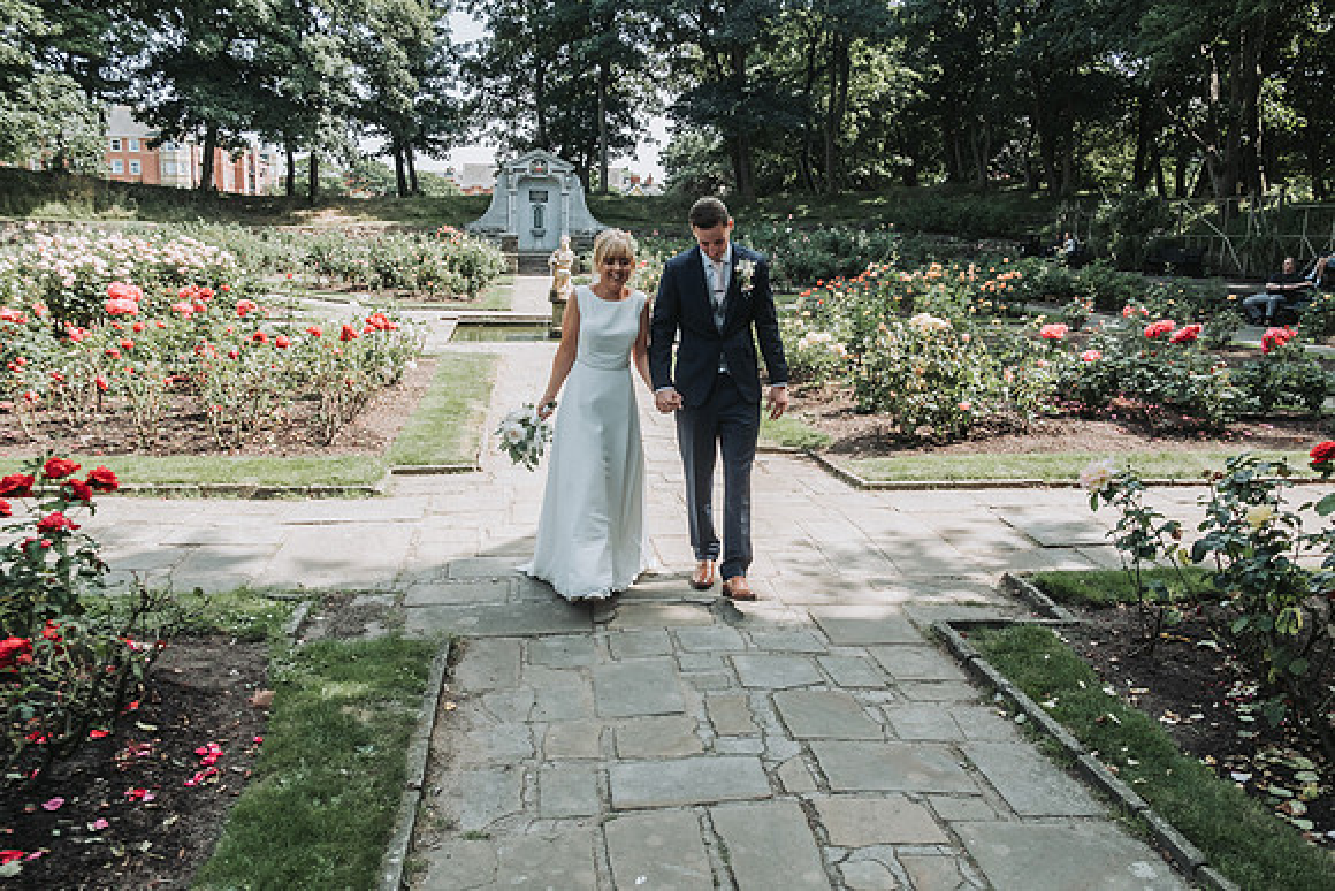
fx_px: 1001
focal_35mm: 27
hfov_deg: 67.4
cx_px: 668
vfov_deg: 48.0
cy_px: 446
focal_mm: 18
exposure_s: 1/2400
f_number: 3.2
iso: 320
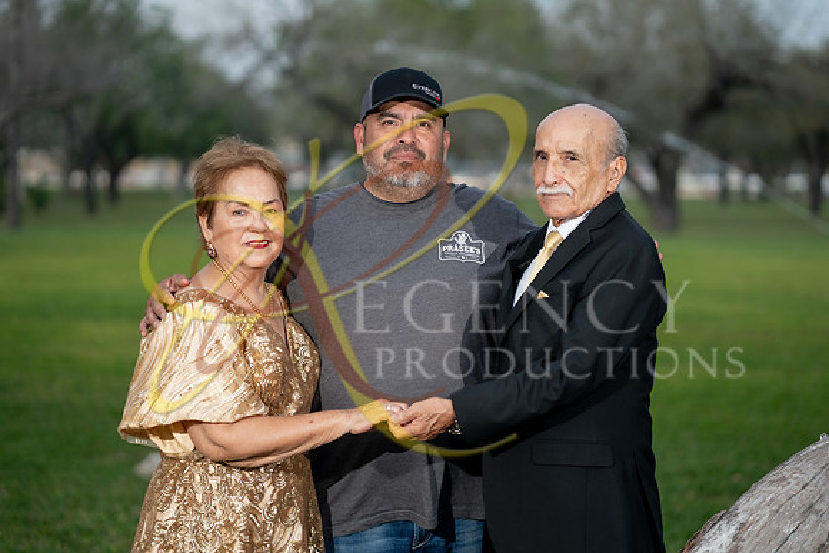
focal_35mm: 85
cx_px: 414
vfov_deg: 16.1
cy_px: 276
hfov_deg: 23.9
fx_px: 1958
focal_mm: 85
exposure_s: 1/1250
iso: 200
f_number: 2.2
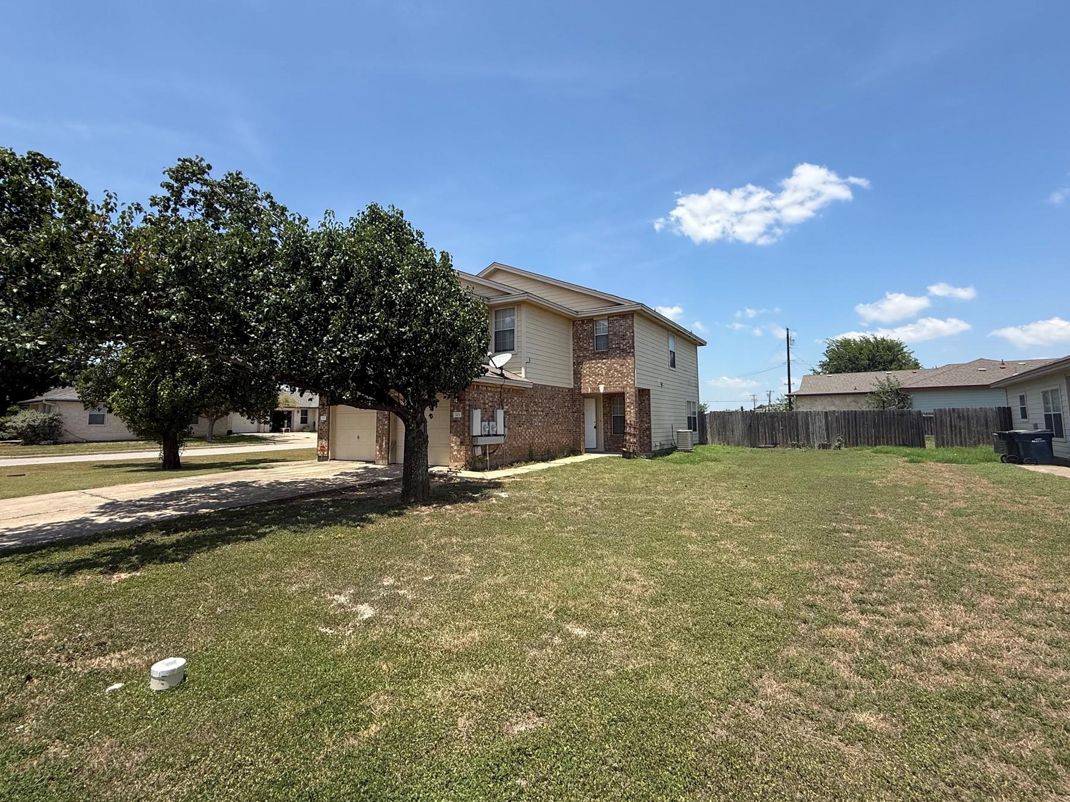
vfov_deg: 78.0
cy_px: 377
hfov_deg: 94.5
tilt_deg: +6.8
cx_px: 543
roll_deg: +0.4
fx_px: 495
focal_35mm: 16
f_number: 2.2
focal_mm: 2.22
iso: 50
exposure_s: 1/1698
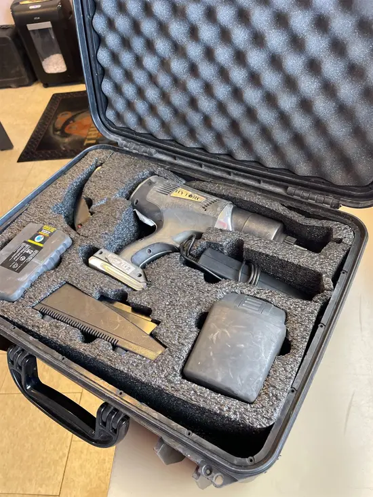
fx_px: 373
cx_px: 186
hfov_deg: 53.1
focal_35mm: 26
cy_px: 248
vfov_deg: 67.3
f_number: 1.6
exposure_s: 1/60
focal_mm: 4.2
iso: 160
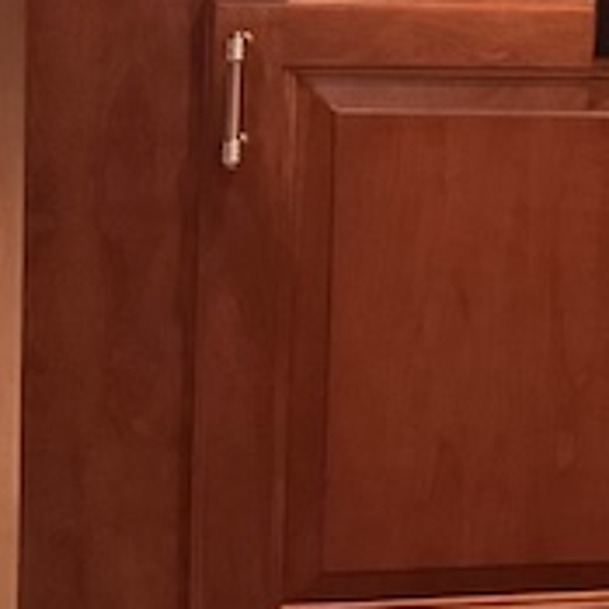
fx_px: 2408
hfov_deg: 11.2
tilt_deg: -7.5
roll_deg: -5.0
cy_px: -275
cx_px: 1597
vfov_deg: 13.6
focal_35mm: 121
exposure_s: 1/40
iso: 800
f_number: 1.78
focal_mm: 6.76
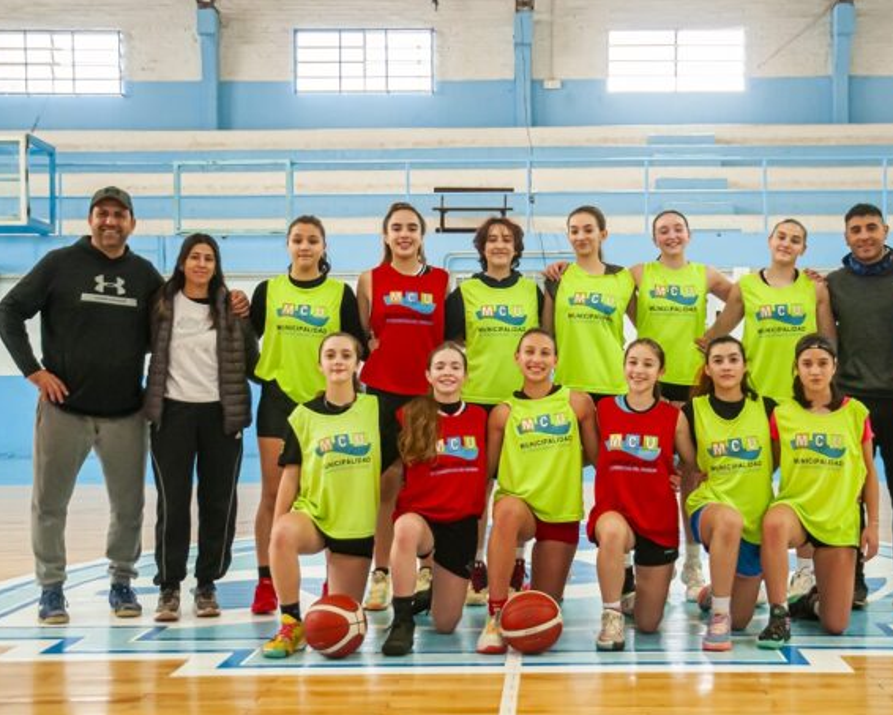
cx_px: 506
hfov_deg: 34.9
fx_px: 1416
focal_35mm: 54
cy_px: 361
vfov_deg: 28.3
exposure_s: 1/60
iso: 800
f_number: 4.5
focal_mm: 31
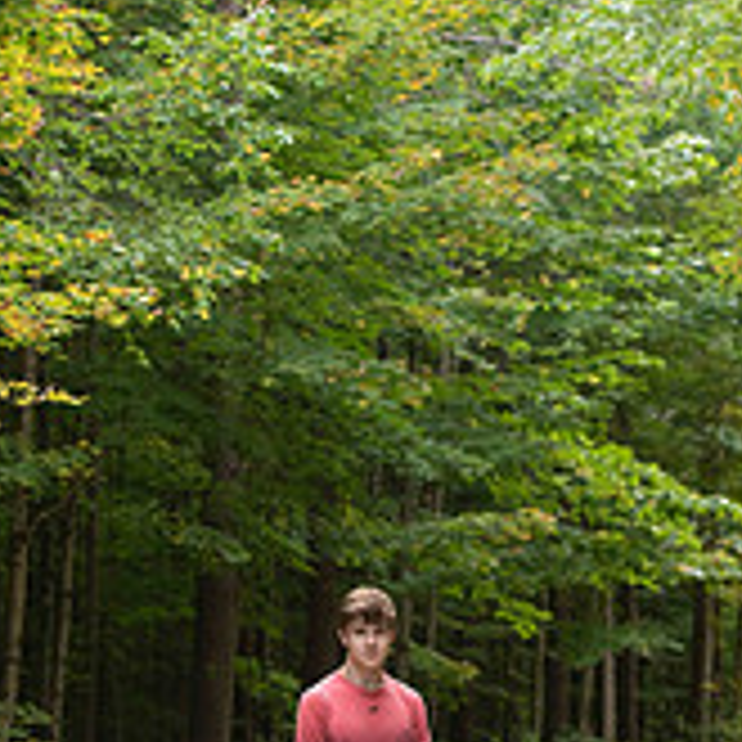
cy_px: 684
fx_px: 3929
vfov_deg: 10.7
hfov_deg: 10.8
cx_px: 351
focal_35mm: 162
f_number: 2.8
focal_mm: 70
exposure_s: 1/320
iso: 500
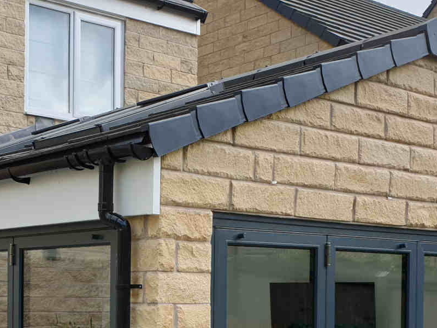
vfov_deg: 21.8
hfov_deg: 29.7
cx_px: 168
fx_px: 821
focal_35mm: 65
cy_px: 327
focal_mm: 4.3
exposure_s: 1/657
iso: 50
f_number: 2.4
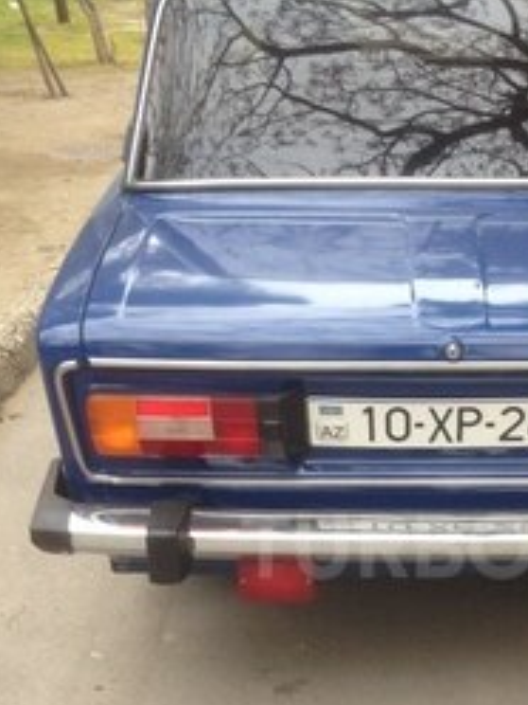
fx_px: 1342
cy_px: 546
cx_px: 460
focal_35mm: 66
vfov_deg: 28.9
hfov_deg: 21.8
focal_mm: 4.12
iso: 64
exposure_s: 1/120
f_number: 2.4
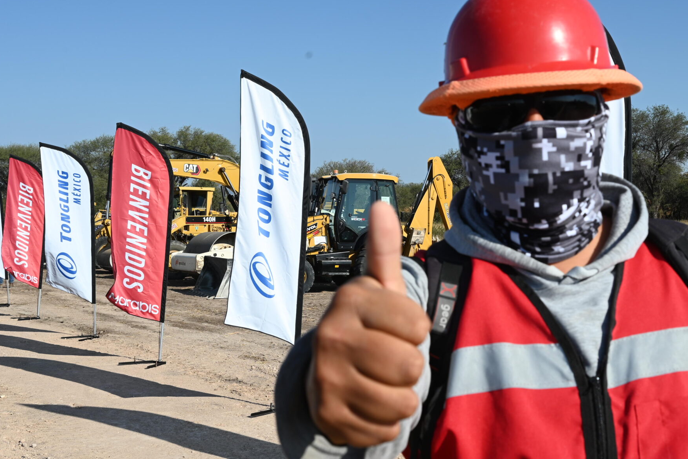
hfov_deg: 40.9
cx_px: 414
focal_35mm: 48
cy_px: 197
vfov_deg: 28.0
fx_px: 917
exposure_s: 1/200
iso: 100
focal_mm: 33
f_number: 11
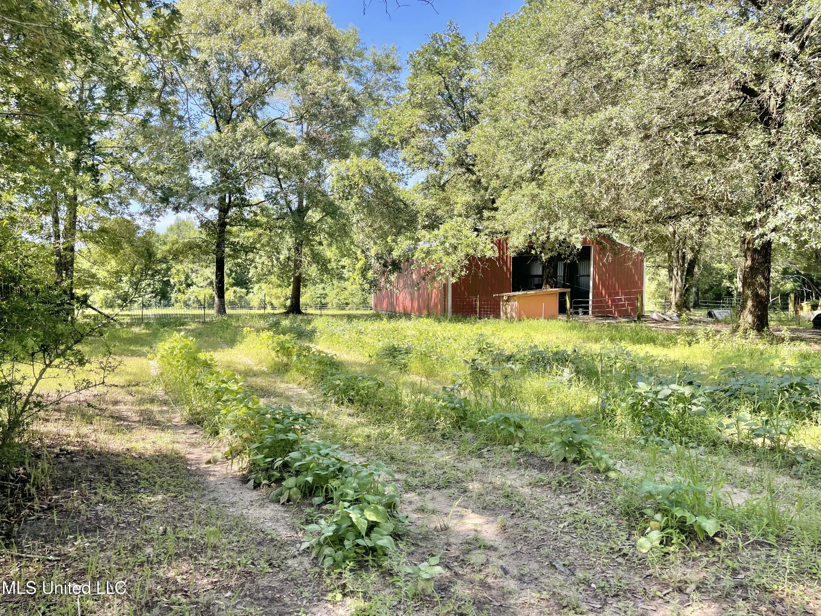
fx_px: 593
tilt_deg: -3.2
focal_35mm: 25
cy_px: 308
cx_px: 410
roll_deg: -1.3
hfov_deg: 69.4
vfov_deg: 54.9
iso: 32
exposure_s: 1/572
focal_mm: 5.1
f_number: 1.6
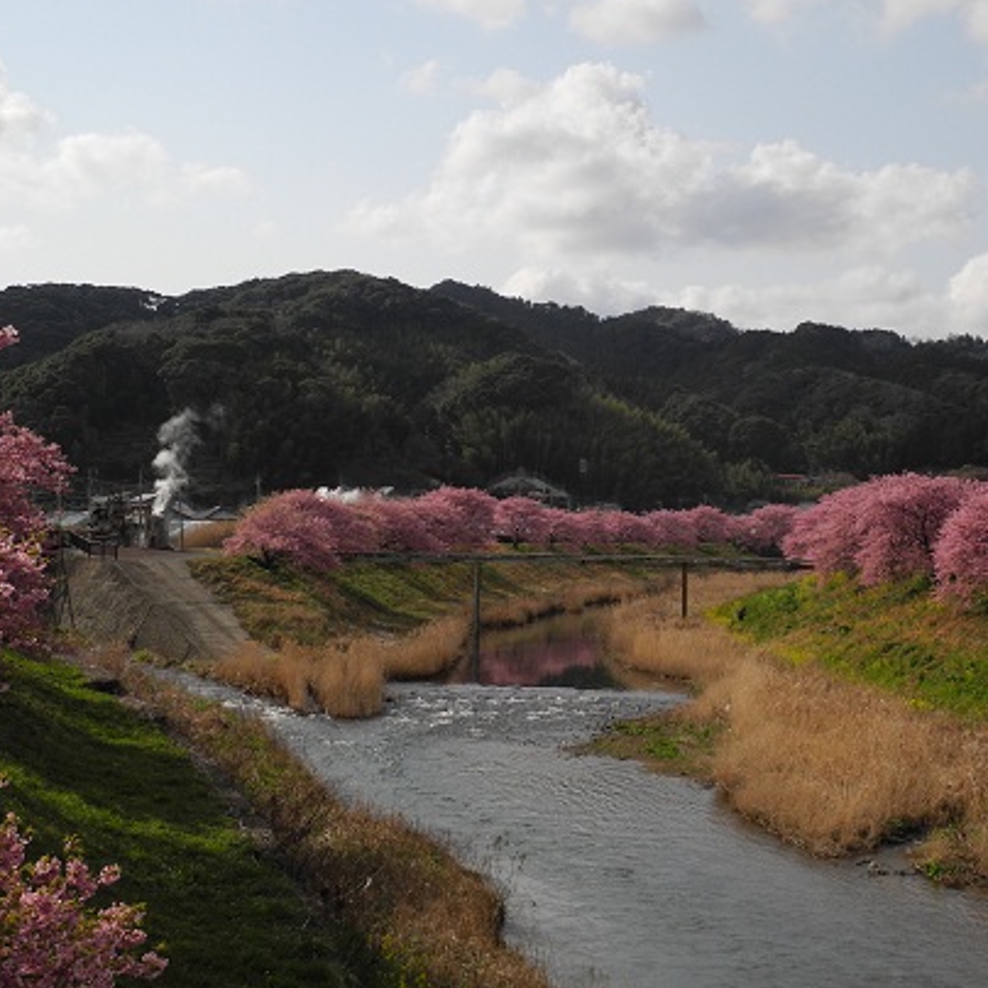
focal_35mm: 60
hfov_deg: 28.5
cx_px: 641
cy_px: 493
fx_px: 1937
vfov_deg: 28.6
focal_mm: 10.7
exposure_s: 1/1825
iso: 100
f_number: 3.5
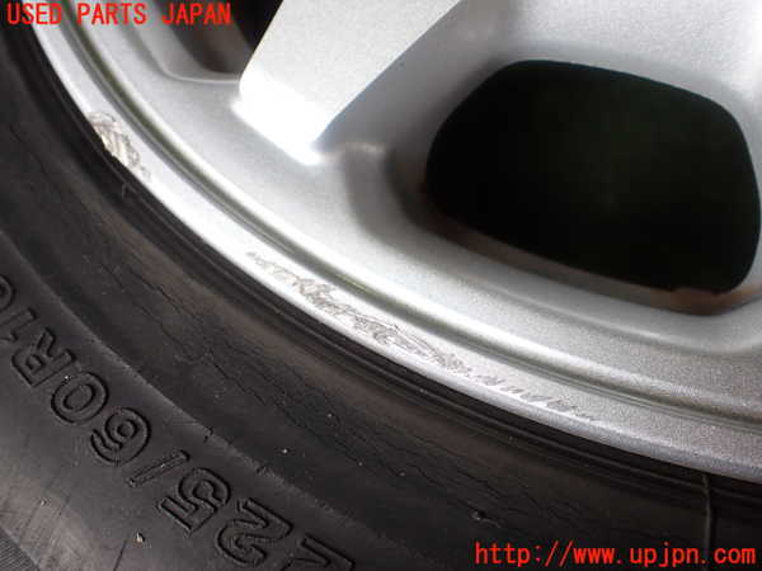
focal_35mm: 30
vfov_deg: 46.8
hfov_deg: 60.0
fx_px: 660
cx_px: 381
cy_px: 286
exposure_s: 1/125
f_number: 2.3
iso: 125
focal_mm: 5.4
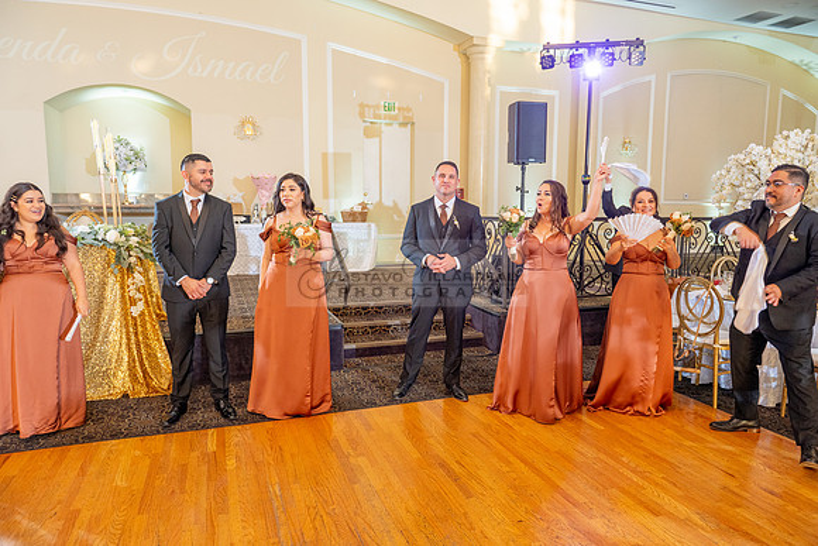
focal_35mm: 24
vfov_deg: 53.2
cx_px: 409
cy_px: 273
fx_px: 545
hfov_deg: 73.7
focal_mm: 24
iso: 800
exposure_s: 1/80
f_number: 4
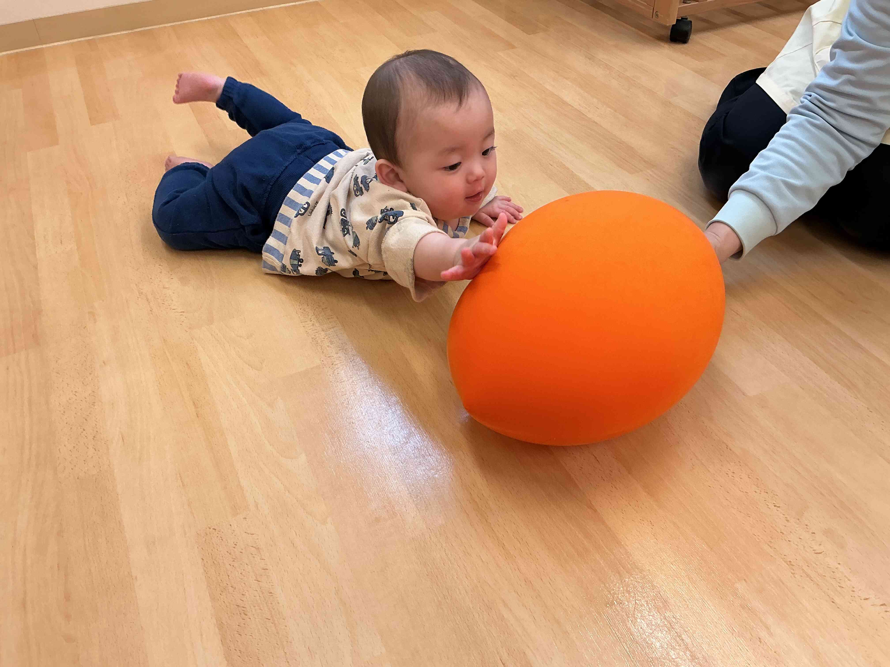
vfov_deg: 48.2
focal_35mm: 29
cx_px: 445
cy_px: 334
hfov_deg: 61.7
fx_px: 746
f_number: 1.8
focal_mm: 3
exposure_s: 1/120
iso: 40
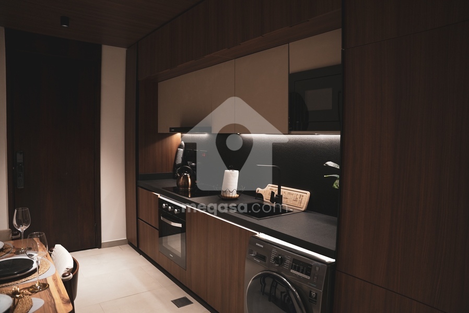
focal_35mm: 24
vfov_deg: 53.2
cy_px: 156
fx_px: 313
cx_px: 234
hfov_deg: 73.7
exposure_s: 1/80
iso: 640
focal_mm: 24
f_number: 2.8
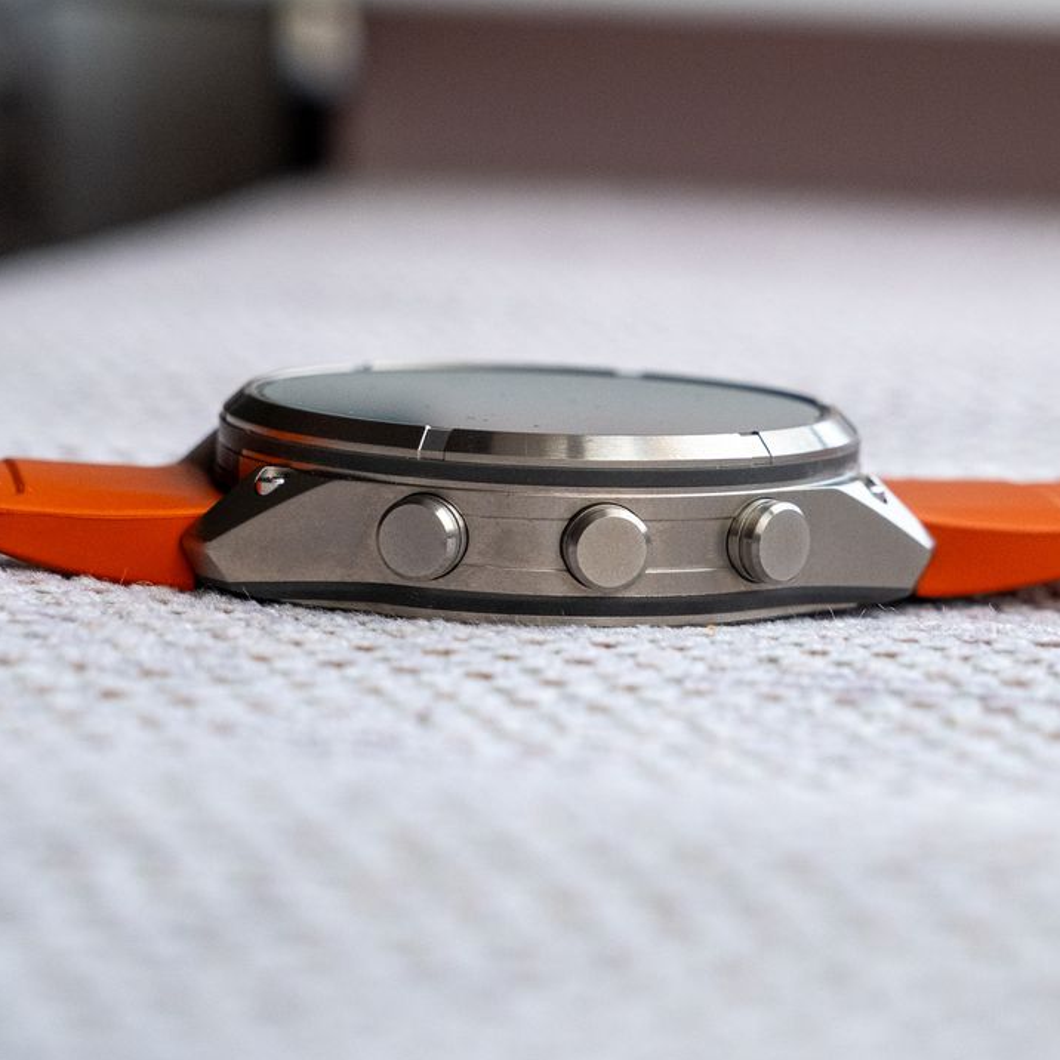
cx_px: 634
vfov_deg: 15.3
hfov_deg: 15.3
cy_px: 532
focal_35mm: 114
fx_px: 3949
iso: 1250
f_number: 7.1
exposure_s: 1/150
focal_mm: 50
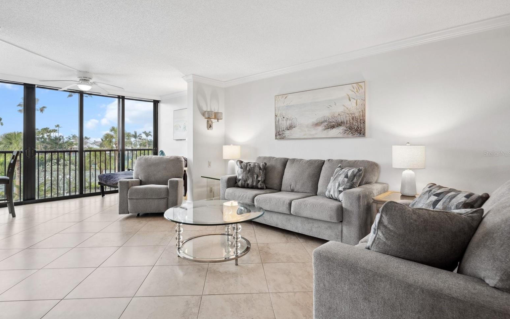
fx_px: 250
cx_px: 248
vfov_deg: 65.0
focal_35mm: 18
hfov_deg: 91.1
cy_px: 154
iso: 250
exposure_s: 1/8
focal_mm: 17
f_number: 9
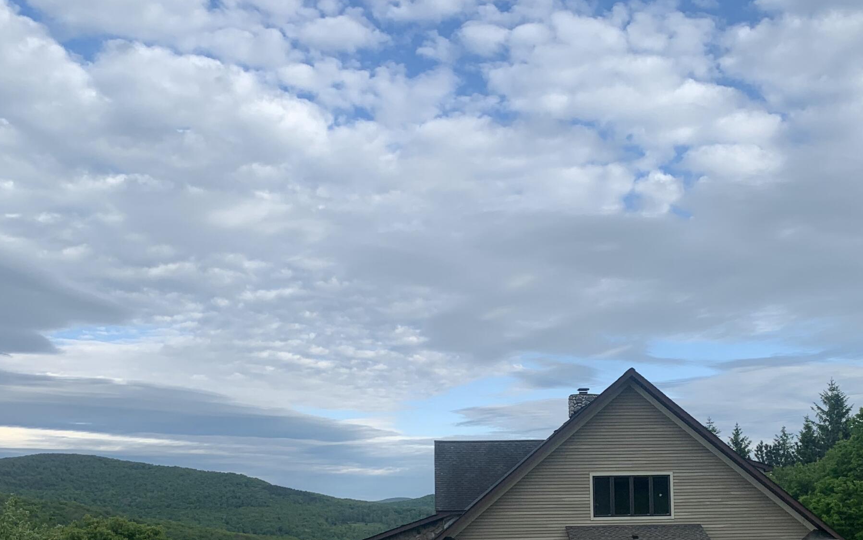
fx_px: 1082
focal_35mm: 46
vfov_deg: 27.2
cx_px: 547
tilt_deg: +1.8
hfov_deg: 43.1
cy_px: 470
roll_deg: +1.8
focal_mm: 4.25
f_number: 1.8
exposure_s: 1/1427
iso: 25
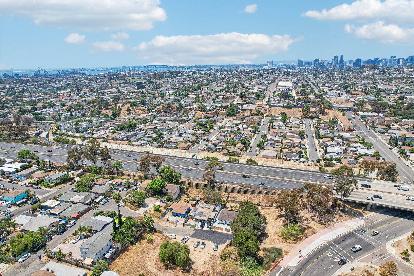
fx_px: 253
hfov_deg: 78.6
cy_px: 138
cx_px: 207
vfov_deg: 57.2
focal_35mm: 22
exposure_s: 1/2000
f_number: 2.8
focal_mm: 8.4
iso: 100
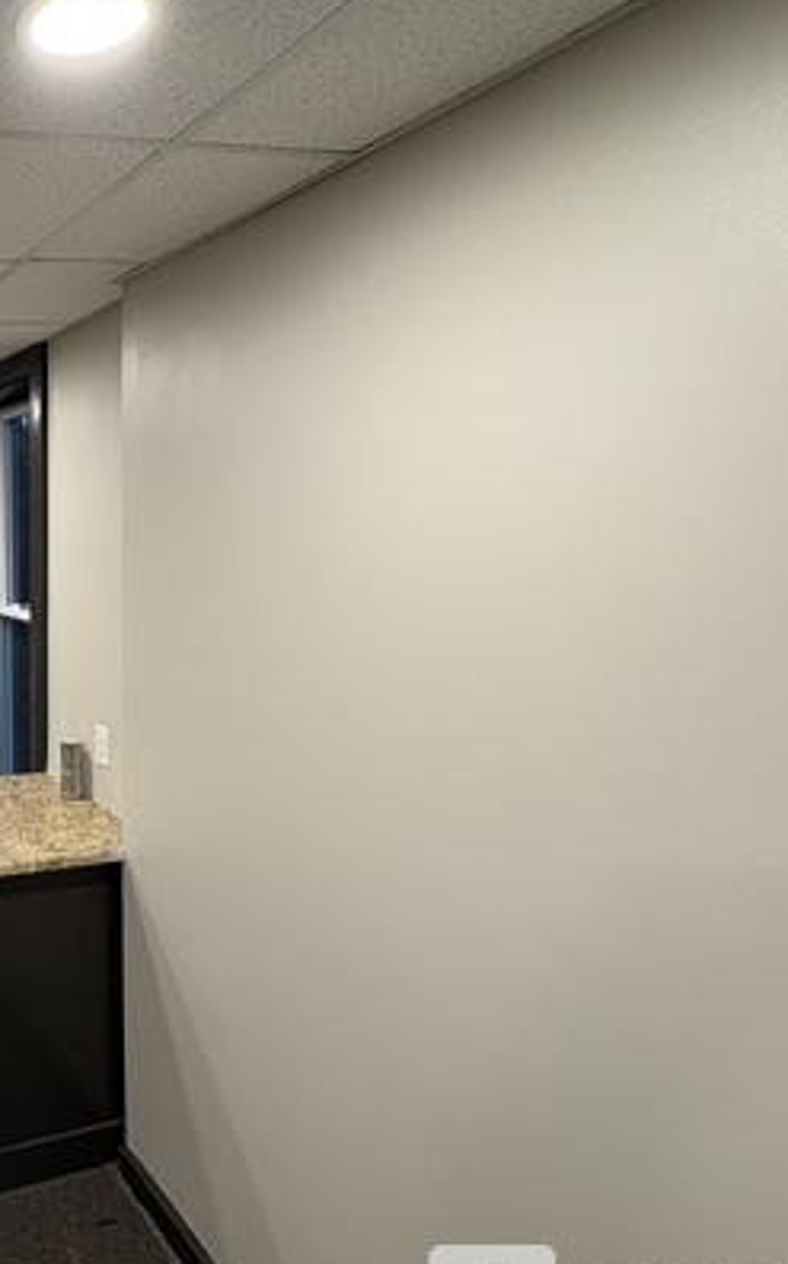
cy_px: 575
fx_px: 860
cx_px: -120
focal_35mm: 25
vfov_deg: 72.4
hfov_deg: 38.6
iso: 250
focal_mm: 2.22
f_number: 2.2
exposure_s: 1/60
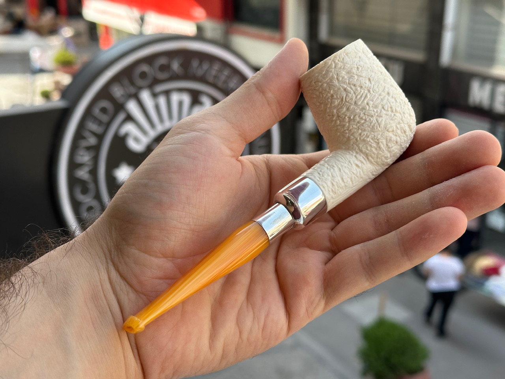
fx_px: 700
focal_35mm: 48
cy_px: 190
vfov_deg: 30.3
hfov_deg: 39.7
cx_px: 252
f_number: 1.78
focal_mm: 6.86
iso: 64
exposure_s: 1/604
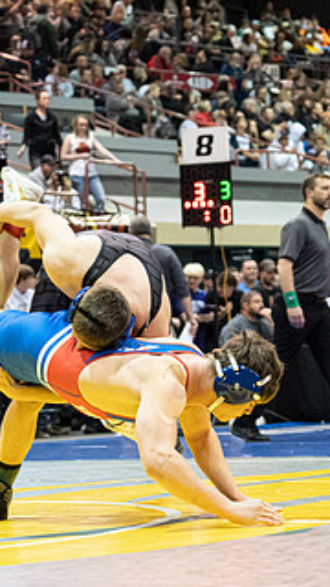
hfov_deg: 9.1
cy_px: 293
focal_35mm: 133
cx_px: 198
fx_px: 2069
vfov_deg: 16.1
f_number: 4
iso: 8000
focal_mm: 70
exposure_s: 1/500
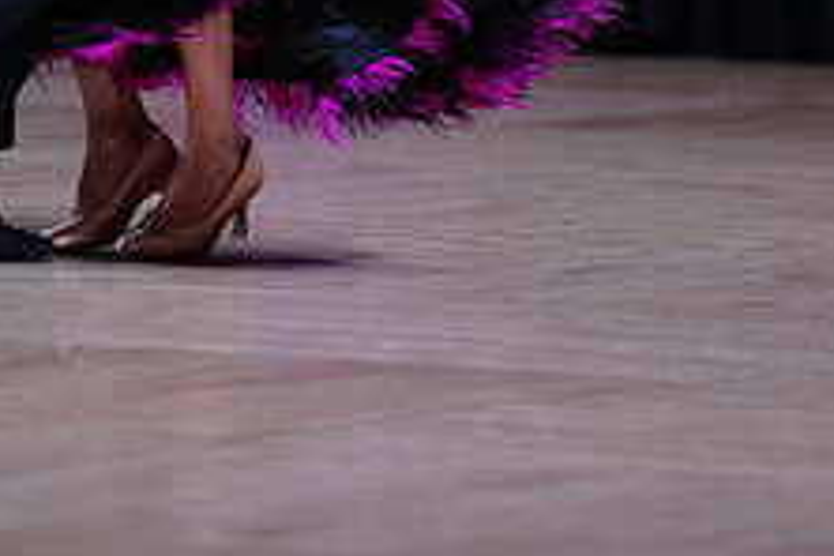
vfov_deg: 2.6
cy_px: -394
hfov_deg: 3.9
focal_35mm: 523
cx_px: 178
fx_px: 12115
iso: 640
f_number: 2.8
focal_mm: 200
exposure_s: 1/500
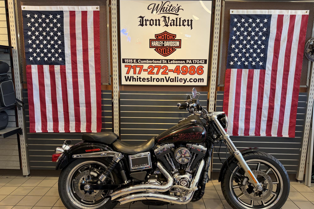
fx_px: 218
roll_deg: -1.6
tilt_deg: -8.7
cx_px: 157
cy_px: 113
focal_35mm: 25
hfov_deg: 71.5
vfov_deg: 51.2
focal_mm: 6.76
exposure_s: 1/120
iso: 200
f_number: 1.78
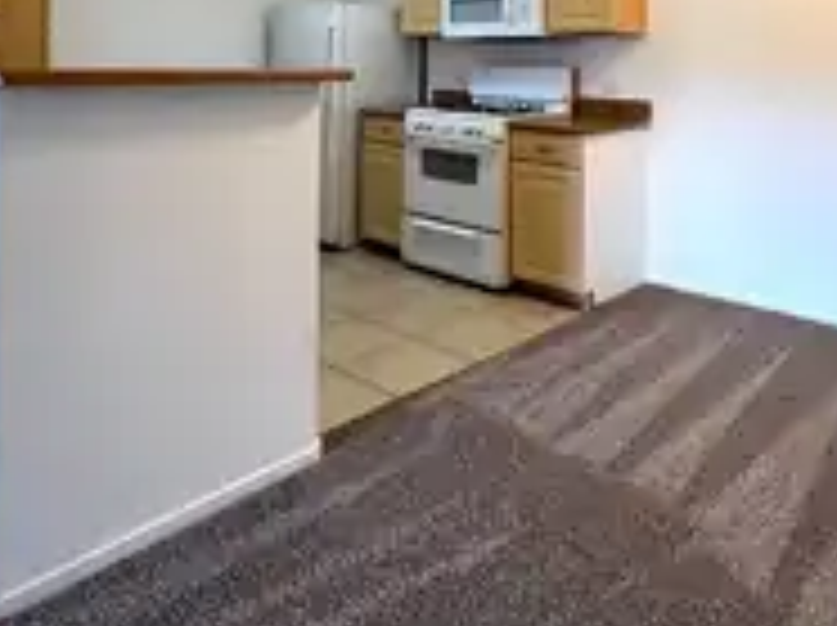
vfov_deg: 44.6
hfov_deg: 62.2
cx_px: 544
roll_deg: -0.6
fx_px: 676
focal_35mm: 28
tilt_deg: +0.7
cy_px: 50
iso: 160
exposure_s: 1/120
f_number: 1.8
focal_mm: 1.57
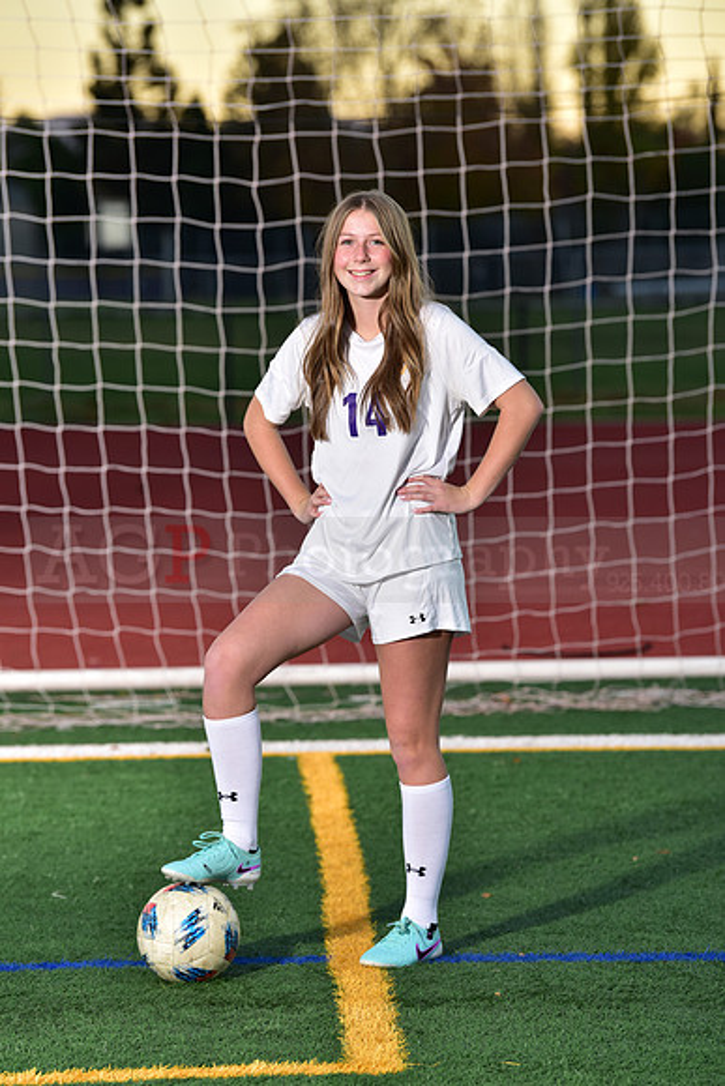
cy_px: 543
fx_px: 4679
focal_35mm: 155
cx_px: 362
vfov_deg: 13.2
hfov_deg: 8.9
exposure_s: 1/200
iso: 250
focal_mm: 155
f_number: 4.5
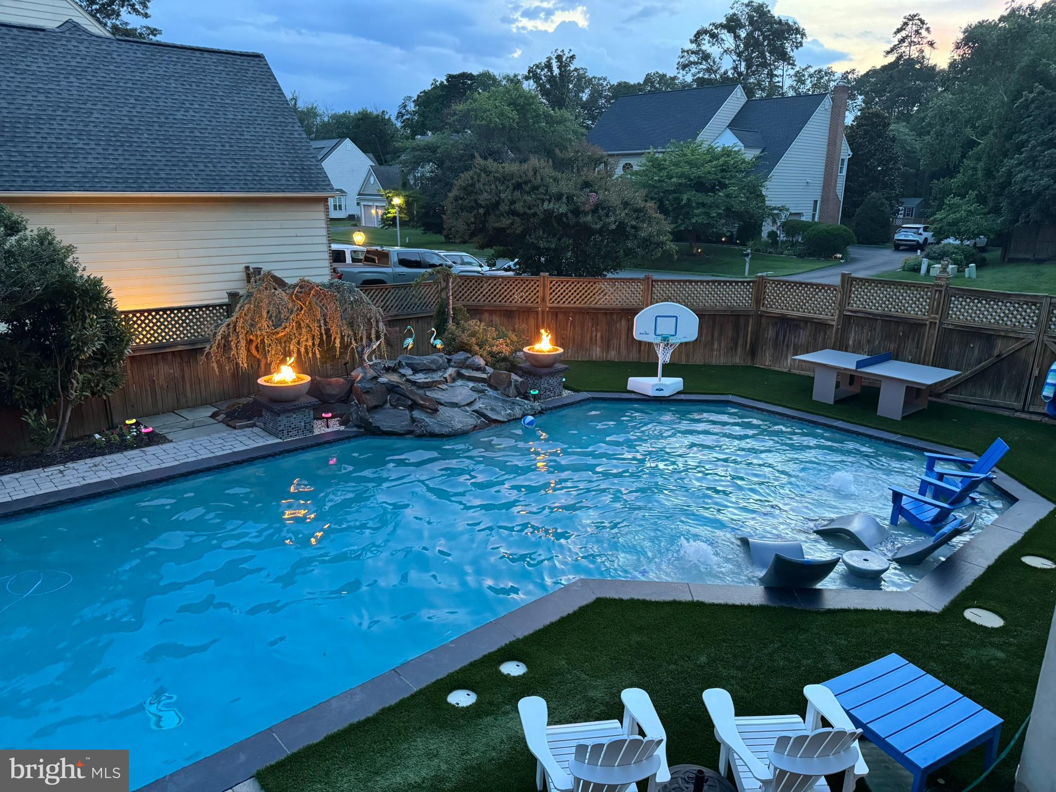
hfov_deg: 71.6
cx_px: 528
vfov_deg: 56.8
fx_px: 732
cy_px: 396
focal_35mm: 24
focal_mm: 6.76
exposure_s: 1/60
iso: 800
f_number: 1.78
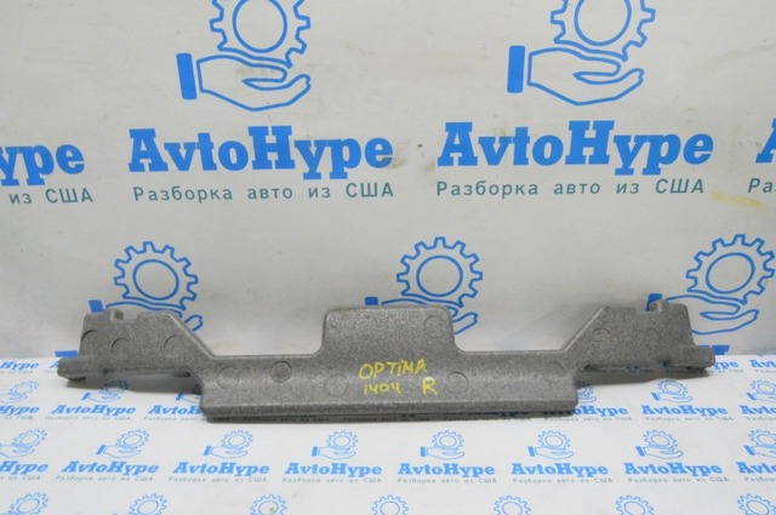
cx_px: 388
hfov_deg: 67.4
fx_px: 581
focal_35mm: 27
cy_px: 258
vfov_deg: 47.8
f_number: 20
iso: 6400
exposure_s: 1/20
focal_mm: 18
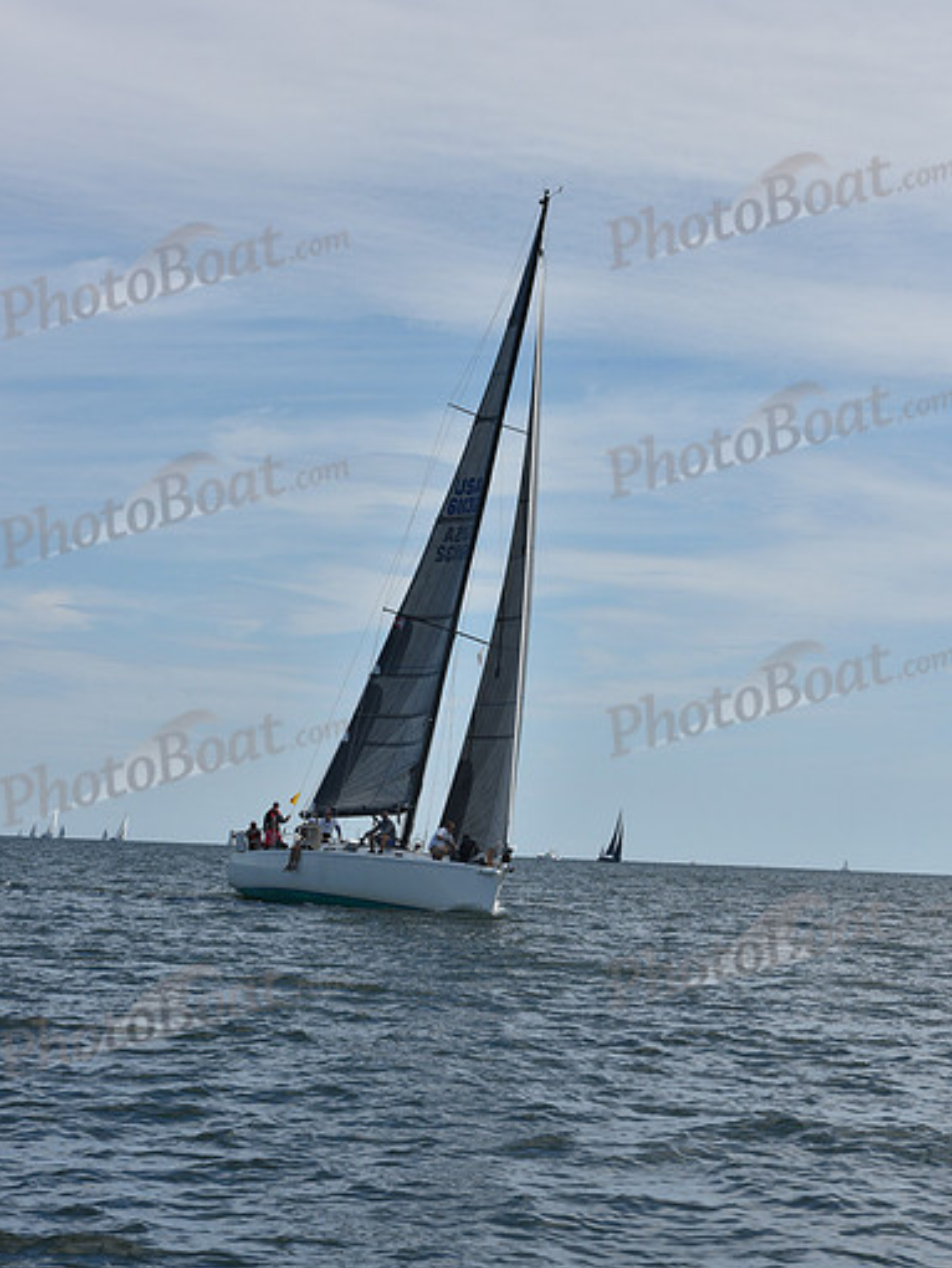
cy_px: 599
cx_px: 478
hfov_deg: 15.7
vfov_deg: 20.9
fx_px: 3444
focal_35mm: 94
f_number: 11
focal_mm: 86
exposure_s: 1/1000
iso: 320
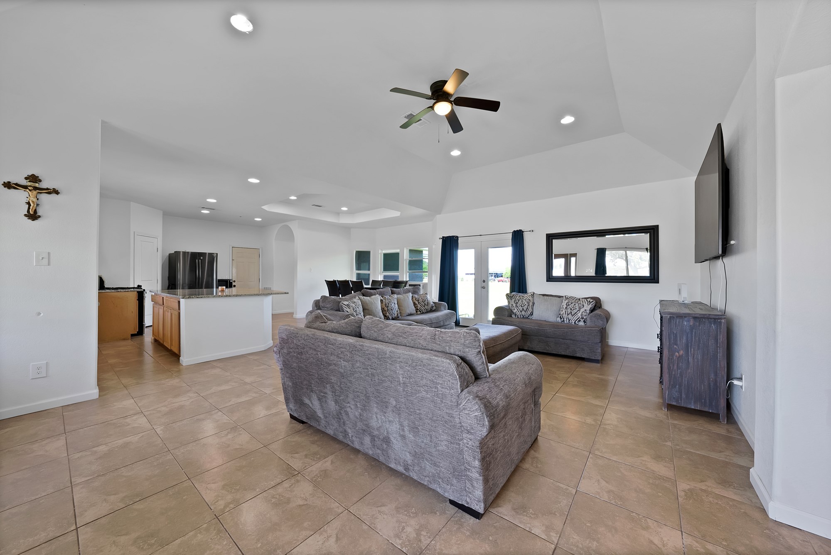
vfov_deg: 85.5
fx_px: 300
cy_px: 278
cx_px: 416
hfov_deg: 108.3
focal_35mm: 13
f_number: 9
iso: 640
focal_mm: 13
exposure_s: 1/5
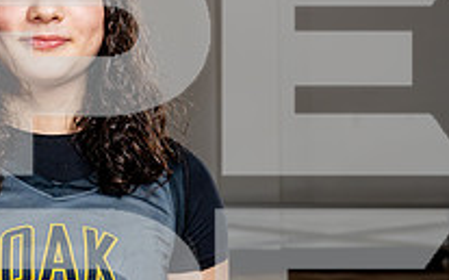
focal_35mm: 120
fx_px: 1467
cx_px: -80
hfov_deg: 16.7
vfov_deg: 10.9
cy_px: 62
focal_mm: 42
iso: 200
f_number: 5.6
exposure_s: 1/250
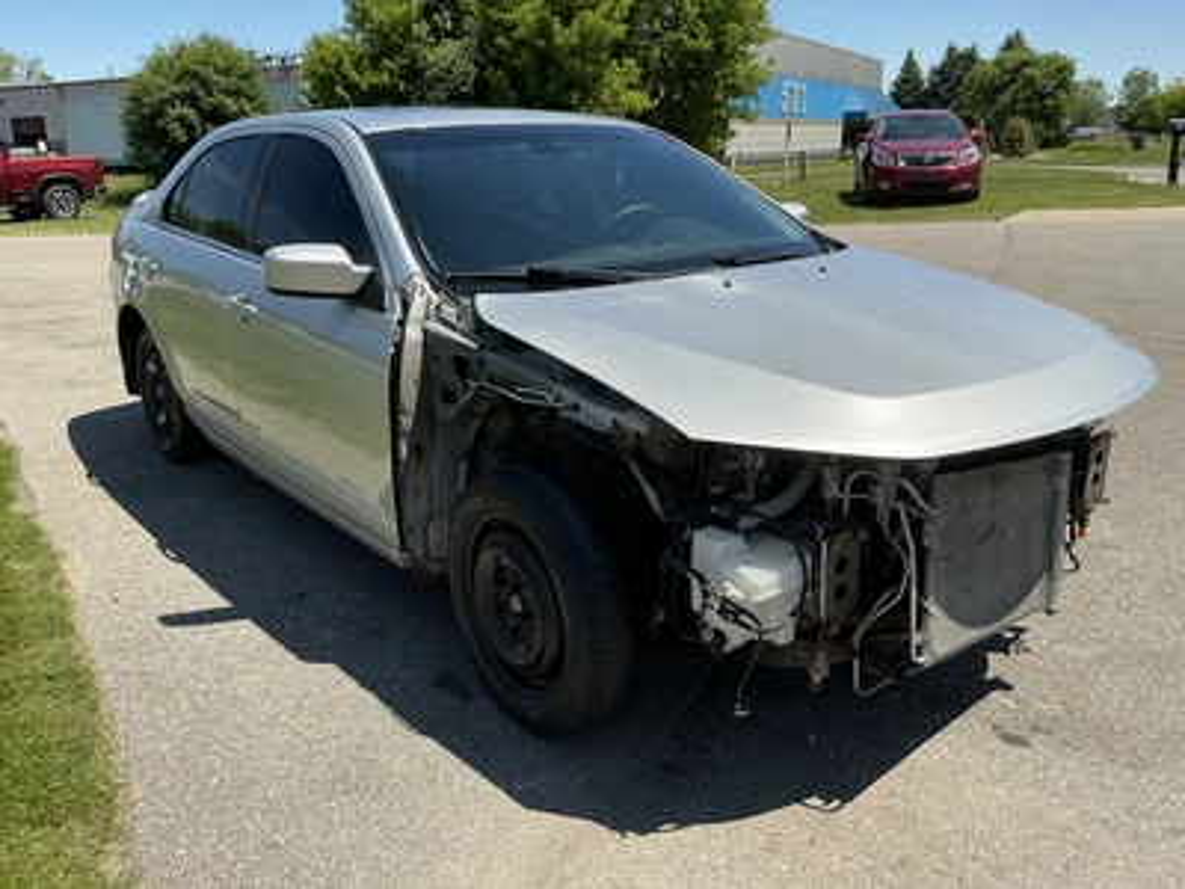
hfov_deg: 63.4
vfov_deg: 49.7
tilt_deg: -15.1
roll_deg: +1.7
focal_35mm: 28
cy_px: 444
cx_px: 592
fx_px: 959
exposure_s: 1/1786
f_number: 1.8
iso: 25
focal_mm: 3
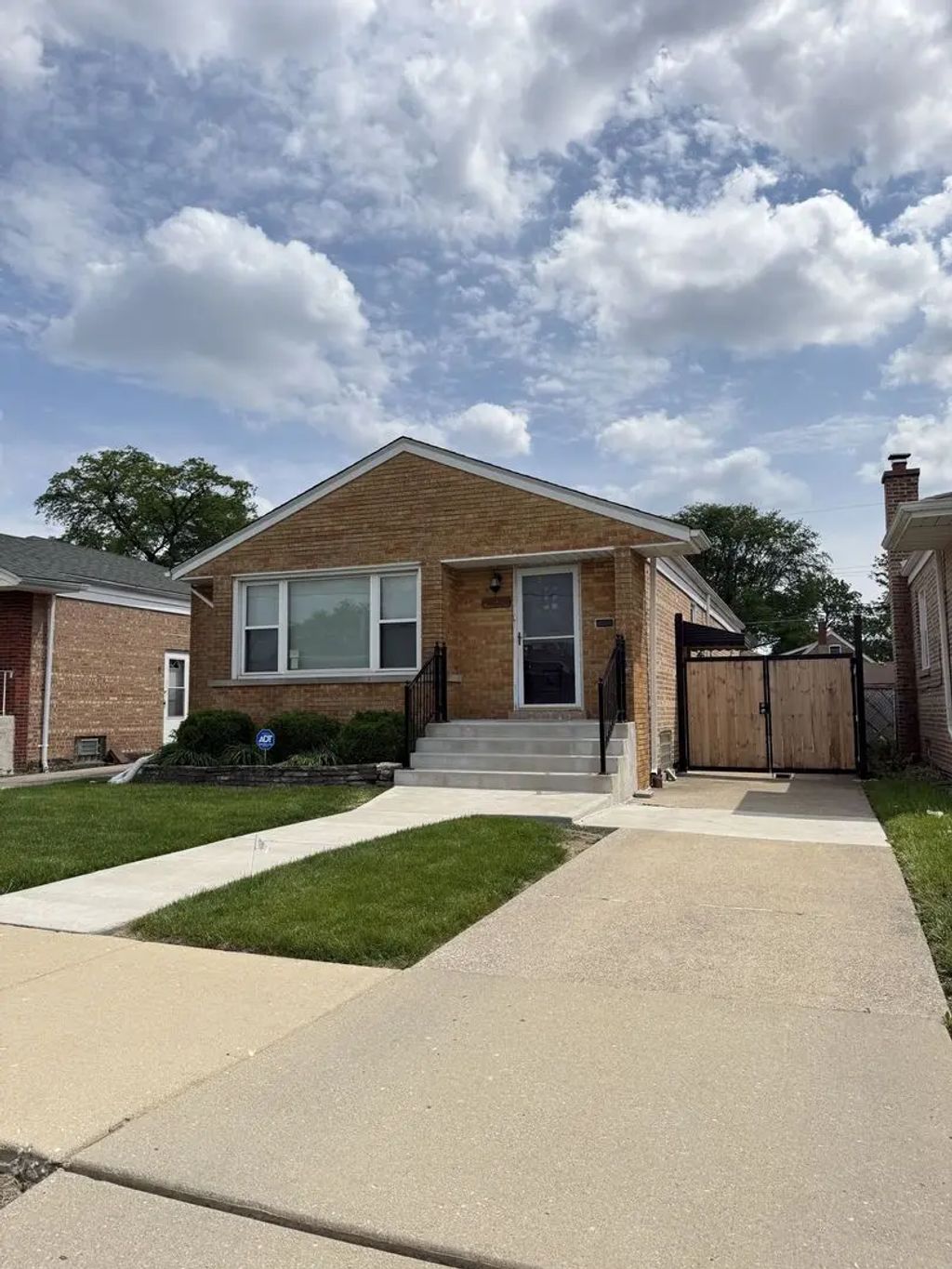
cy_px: 634
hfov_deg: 56.8
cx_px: 476
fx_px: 880
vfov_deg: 71.6
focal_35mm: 24
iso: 80
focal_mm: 6.76
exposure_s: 1/5714
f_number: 1.78
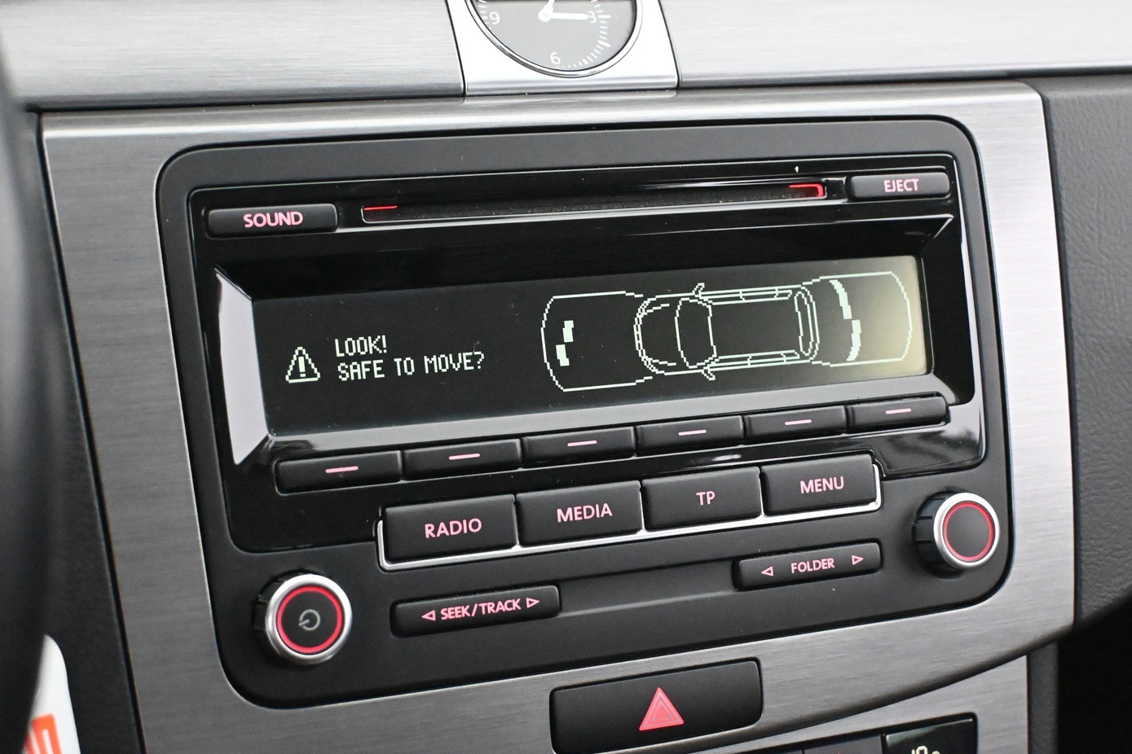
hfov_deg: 31.9
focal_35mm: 63
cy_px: 360
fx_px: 1981
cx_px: 603
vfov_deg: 21.6
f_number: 5.3
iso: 12800
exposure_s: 1/50
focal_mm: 36
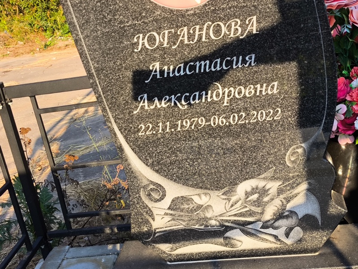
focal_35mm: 50
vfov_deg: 29.1
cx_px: 179
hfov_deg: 38.2
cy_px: 134
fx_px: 517
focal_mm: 4.71
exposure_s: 1/411
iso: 50
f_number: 1.7
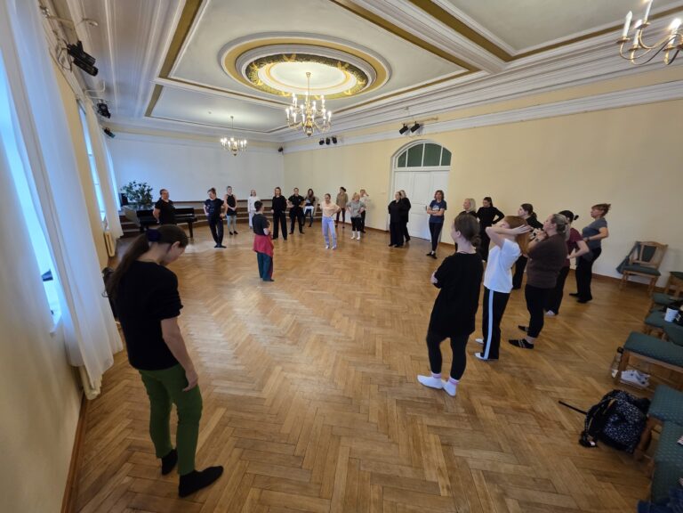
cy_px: 256
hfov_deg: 106.2
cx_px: 342
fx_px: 256
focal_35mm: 13
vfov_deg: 89.9
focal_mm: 2.2
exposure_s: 1/50
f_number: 1.9
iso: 160
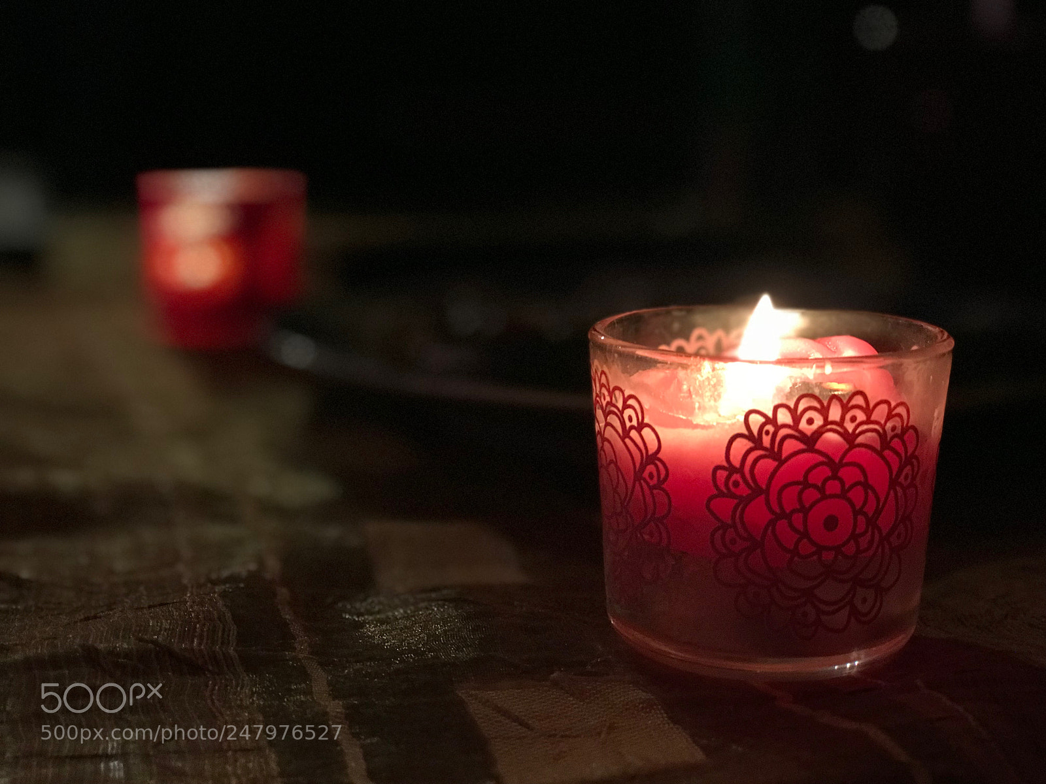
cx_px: 523
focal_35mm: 57
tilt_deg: -10.8
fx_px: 1722
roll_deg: -1.4
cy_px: 392
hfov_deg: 33.8
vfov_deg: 25.7
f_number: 2.8
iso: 250
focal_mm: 6.6
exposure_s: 1/50
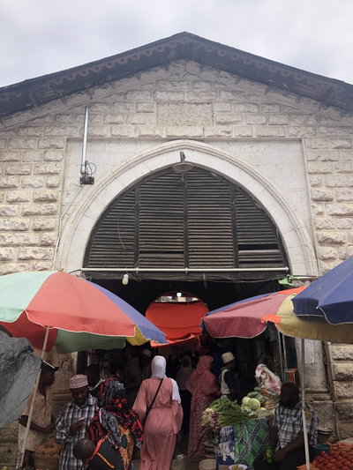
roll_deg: +0.6
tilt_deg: +16.9
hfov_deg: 49.8
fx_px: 381
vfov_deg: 63.4
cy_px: 235
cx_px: 176
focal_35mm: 28
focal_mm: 4
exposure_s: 1/1066
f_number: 1.8
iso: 20
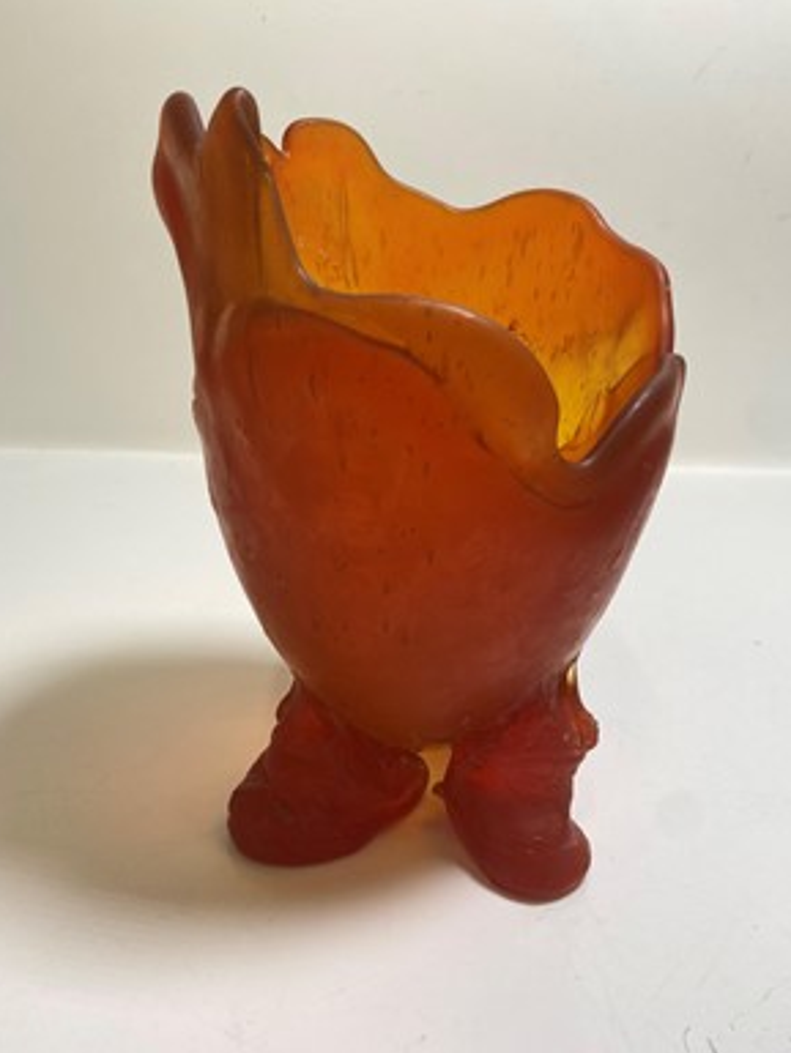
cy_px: 528
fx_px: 822
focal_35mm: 27
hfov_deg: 51.4
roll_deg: -1.1
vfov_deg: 65.3
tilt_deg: -18.7
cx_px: 394
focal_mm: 4.25
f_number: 1.8
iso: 32
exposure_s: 1/137
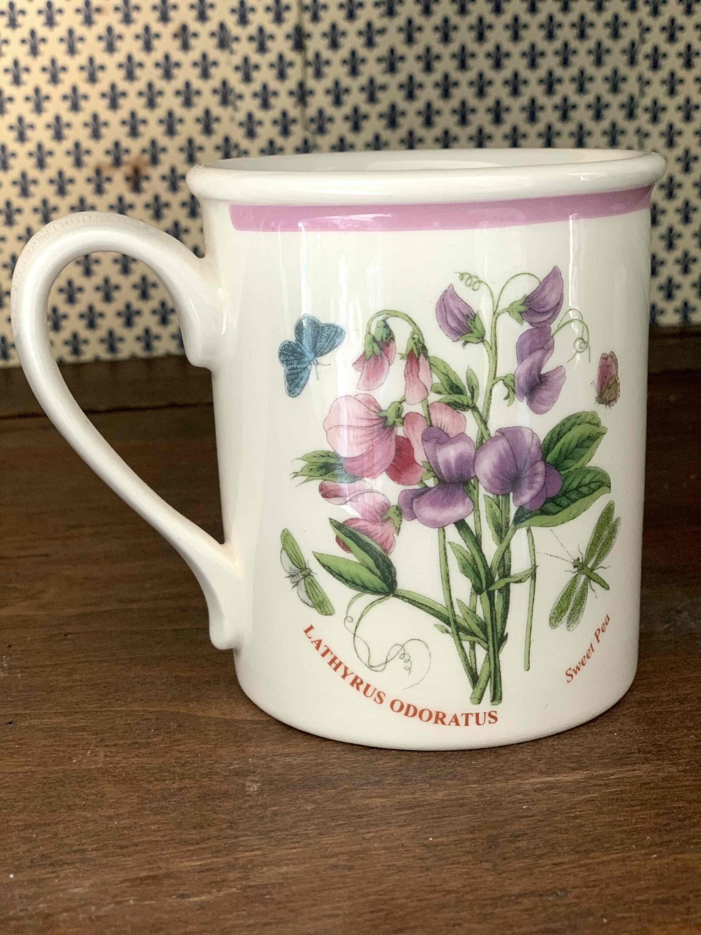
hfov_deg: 28.0
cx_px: 350
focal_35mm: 52
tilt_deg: -17.4
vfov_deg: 36.8
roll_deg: +2.5
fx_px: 1404
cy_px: 468
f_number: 2.4
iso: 160
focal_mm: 6
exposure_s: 1/60
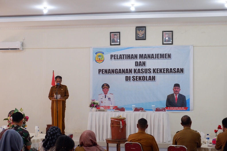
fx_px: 429
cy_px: 76
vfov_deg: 20.0
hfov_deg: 29.7
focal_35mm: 68
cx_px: 114
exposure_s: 1/70
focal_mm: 45
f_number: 5.6
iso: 2000
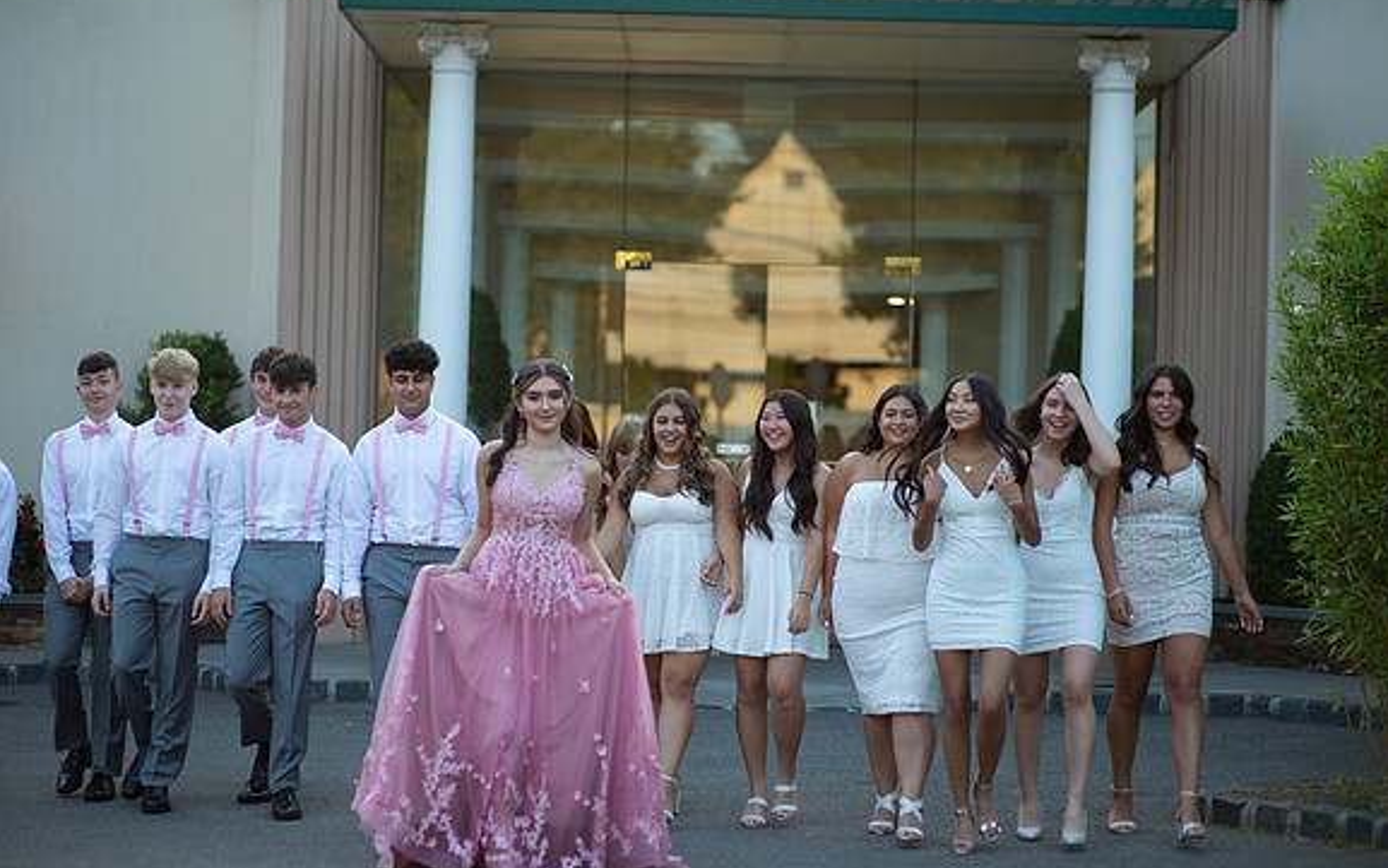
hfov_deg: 23.8
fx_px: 3292
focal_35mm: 87
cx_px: 695
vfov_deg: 15.0
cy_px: 428
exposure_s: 1/1000
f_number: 2
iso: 250
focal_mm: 85
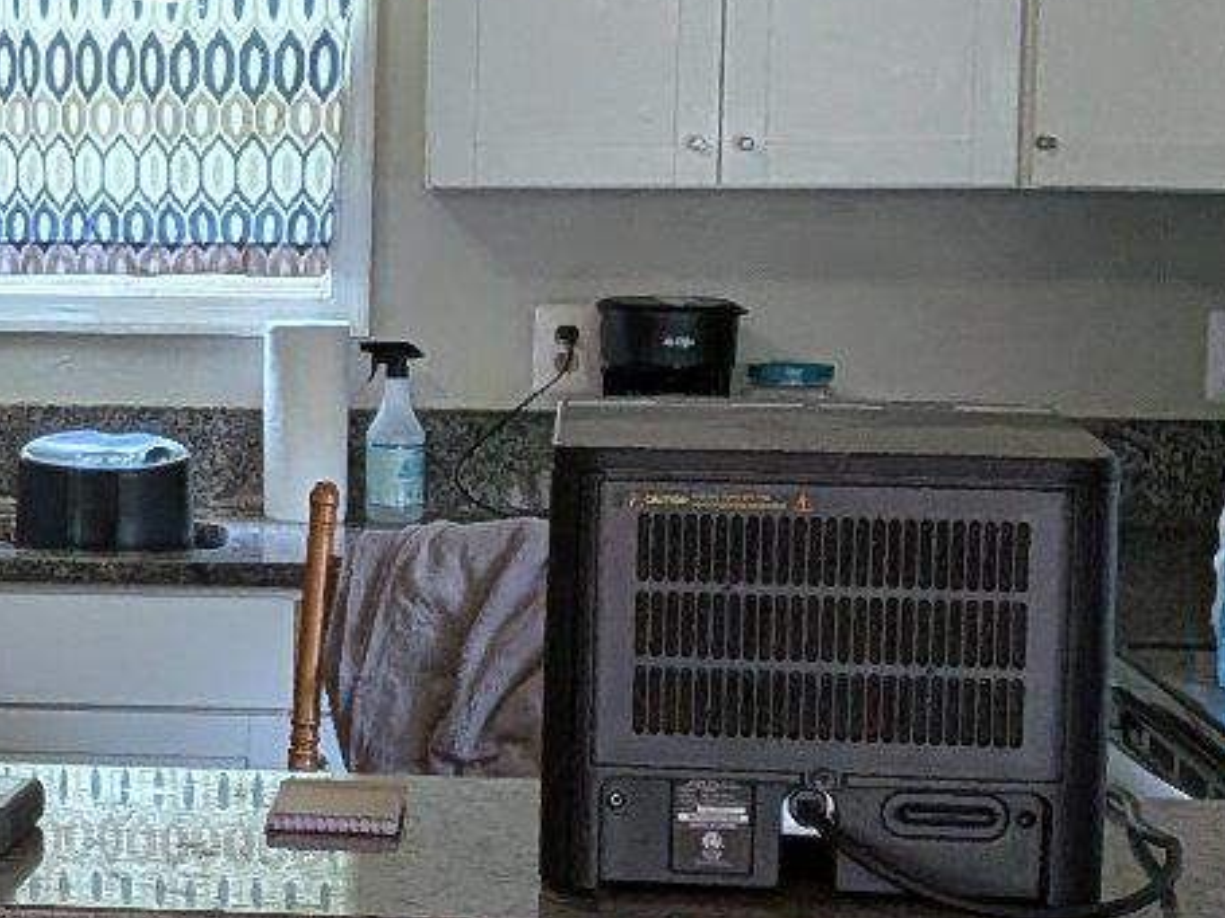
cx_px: -245
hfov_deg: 17.4
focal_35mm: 108
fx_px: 3821
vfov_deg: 13.7
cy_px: 476
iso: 29
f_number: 1.7
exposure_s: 1/158
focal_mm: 4.53
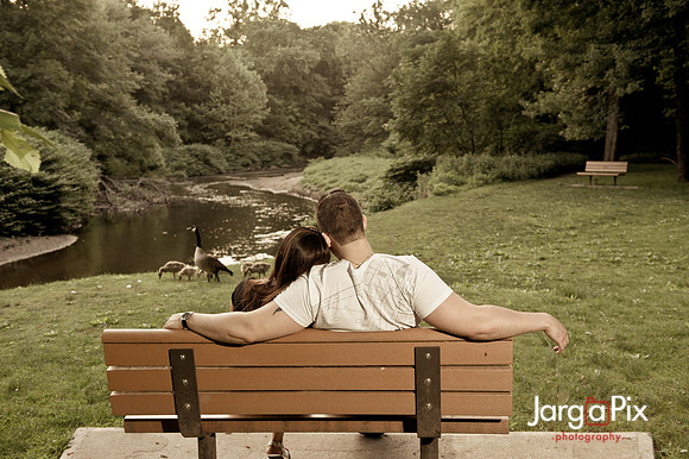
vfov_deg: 33.4
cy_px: 230
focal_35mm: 40
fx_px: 765
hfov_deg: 48.5
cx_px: 344
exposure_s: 1/250
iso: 1600
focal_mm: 40
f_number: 4.5
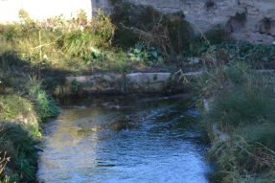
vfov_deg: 9.4
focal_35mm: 146
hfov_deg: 13.9
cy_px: 56
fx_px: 1118
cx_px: 254
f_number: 3.2
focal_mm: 35
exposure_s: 1/320
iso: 100
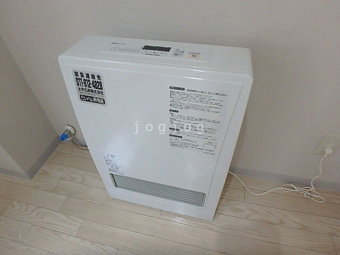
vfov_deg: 63.4
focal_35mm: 21
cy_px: 128
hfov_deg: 79.0
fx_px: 206
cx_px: 170
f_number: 3.5
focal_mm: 3.7
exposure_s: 1/30
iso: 320
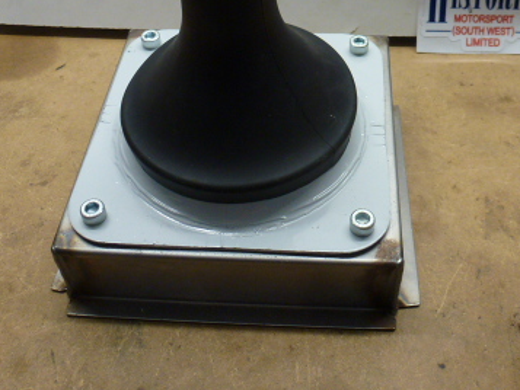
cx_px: 300
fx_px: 646
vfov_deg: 32.8
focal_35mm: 43
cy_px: 83
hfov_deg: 43.7
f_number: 3.3
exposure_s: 1/60
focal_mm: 4.3
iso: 200
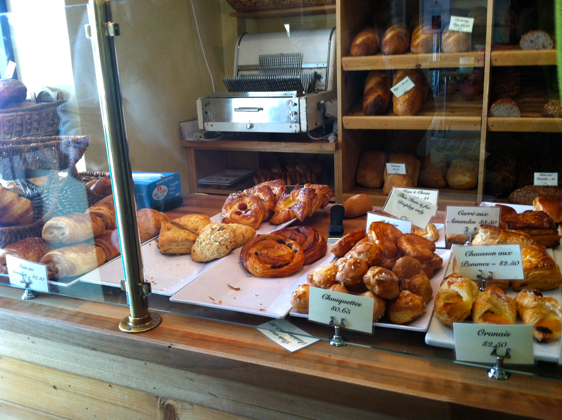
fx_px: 567
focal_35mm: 35
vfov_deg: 40.6
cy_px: 210
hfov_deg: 52.7
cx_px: 281
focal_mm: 3.85
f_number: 2.8
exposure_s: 1/15
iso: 100
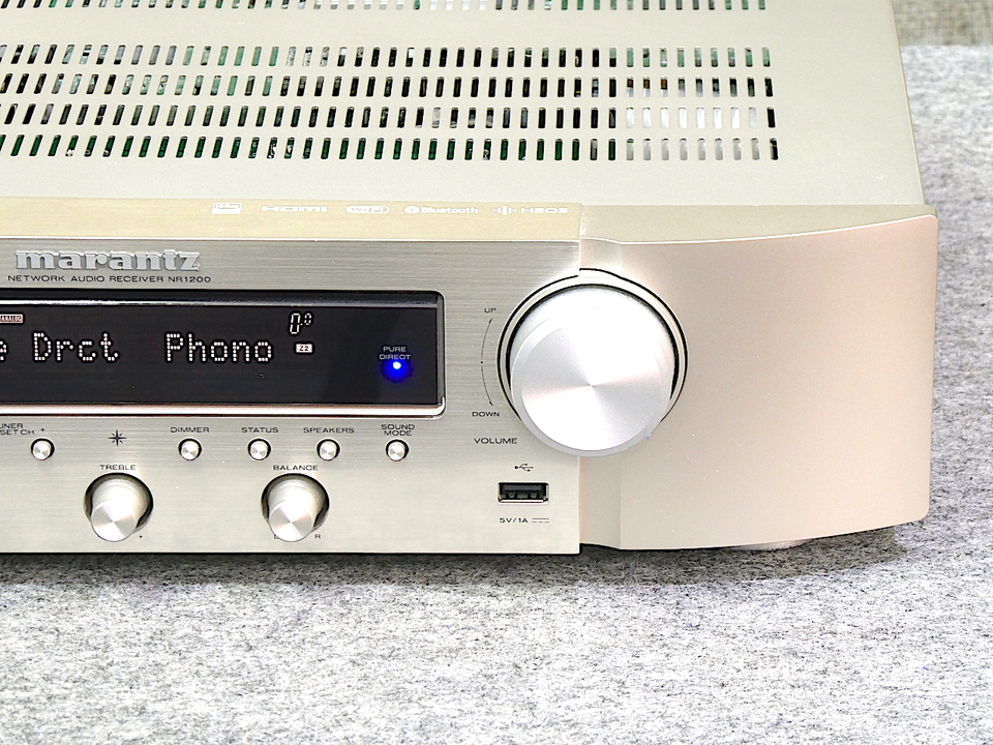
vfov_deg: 9.8
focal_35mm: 151
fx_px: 4332
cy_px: 372
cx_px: 496
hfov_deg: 13.1
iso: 200
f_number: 5.4
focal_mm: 27.1
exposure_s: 1/3.2
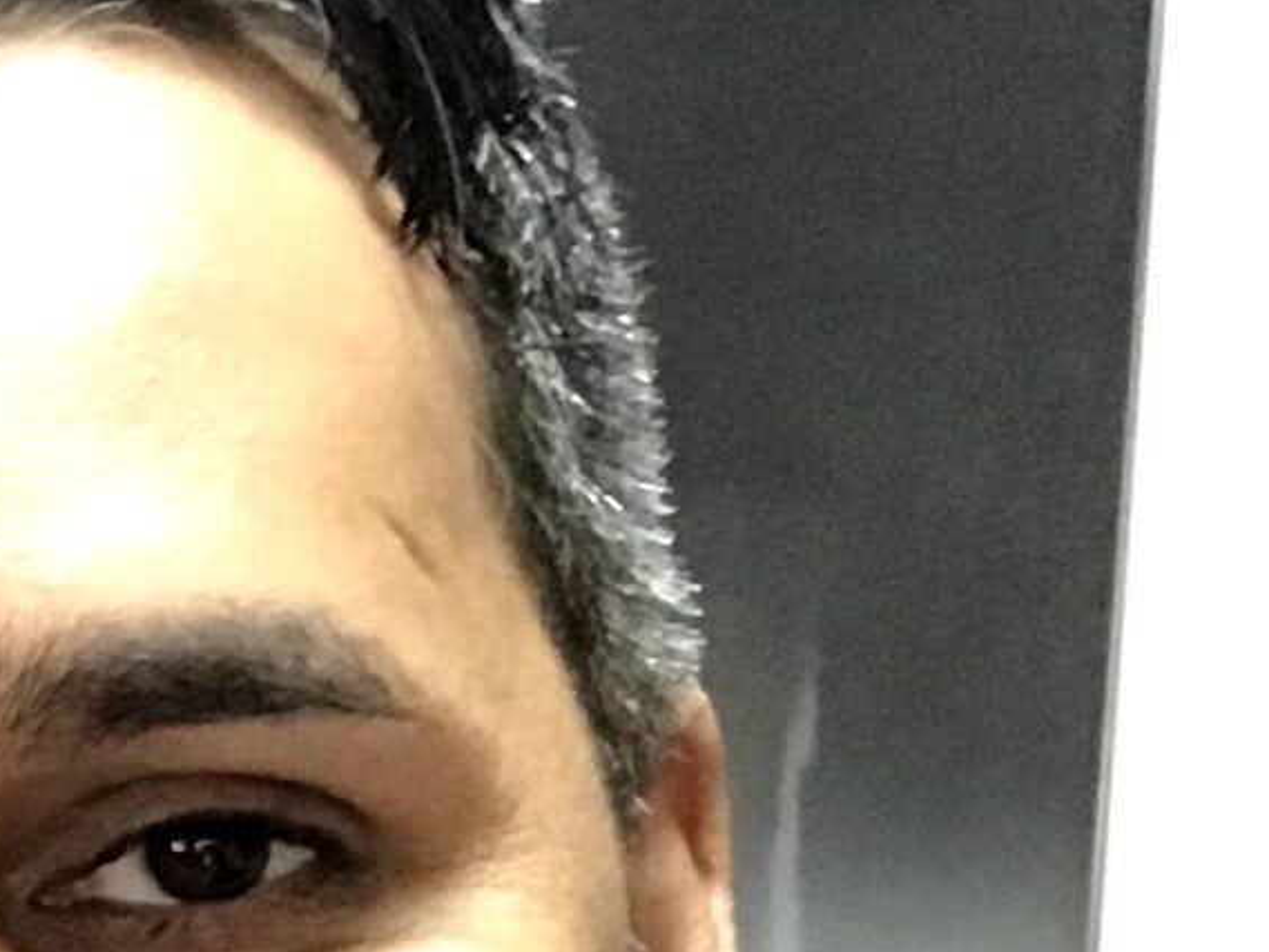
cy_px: 1604
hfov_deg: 12.6
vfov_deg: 9.9
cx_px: -943
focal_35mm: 144
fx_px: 5280
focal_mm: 2.87
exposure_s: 1/24
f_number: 2.2
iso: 200
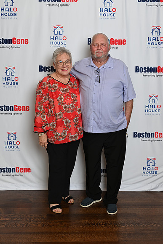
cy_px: 122
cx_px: 82
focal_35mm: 45
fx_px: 305
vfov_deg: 43.6
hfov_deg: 29.9
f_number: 4
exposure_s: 1/80
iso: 200
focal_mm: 45
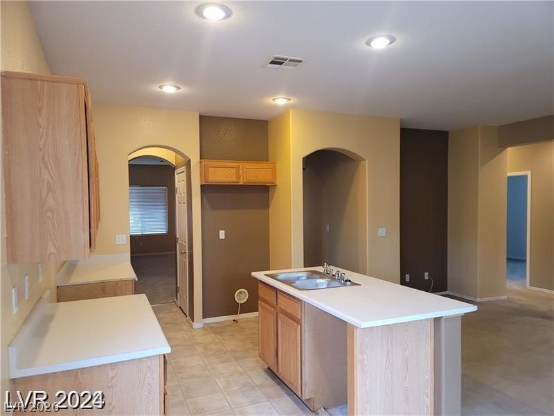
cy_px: 208
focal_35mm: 25
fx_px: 400
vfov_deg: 54.9
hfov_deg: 69.4
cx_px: 277
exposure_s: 1/60
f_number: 1.8
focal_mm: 7
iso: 250
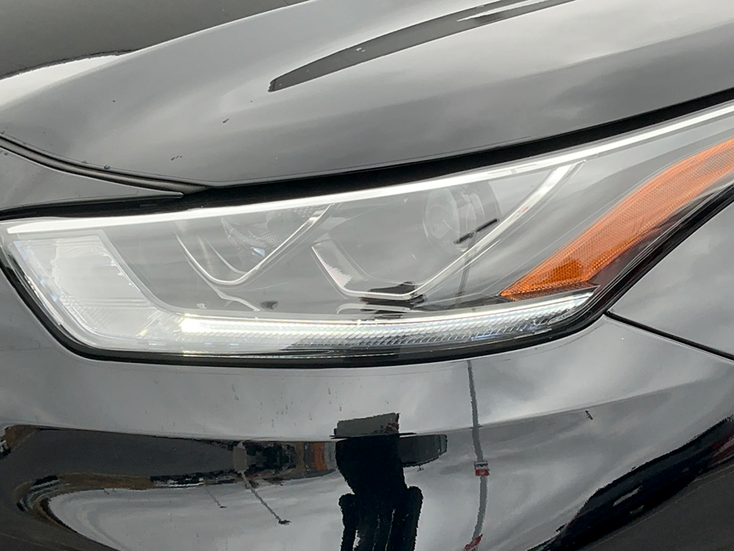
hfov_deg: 42.1
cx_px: 367
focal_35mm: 45
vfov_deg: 32.2
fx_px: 954
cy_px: 276
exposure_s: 1/284
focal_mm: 3
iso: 25
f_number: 1.8
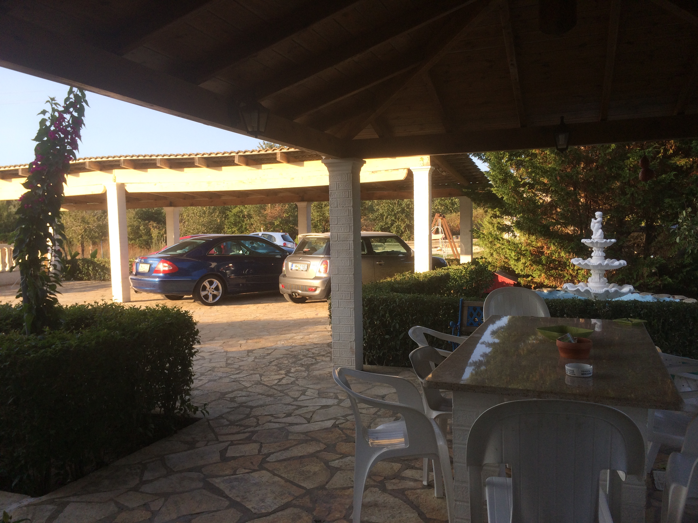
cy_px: 262
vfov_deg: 48.2
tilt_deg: -3.5
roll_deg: +0.8
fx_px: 585
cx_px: 349
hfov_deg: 61.7
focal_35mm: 29
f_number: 2.2
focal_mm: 4.15
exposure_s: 1/554
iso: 32
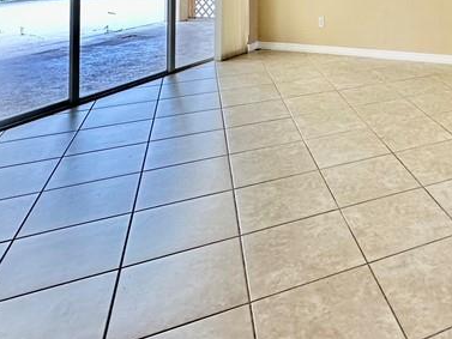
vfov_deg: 31.0
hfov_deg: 42.3
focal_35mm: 38
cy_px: -80
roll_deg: +0.2
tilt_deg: +1.8
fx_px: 496
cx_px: 453
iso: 100
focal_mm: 2.22
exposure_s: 1/120
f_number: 2.2
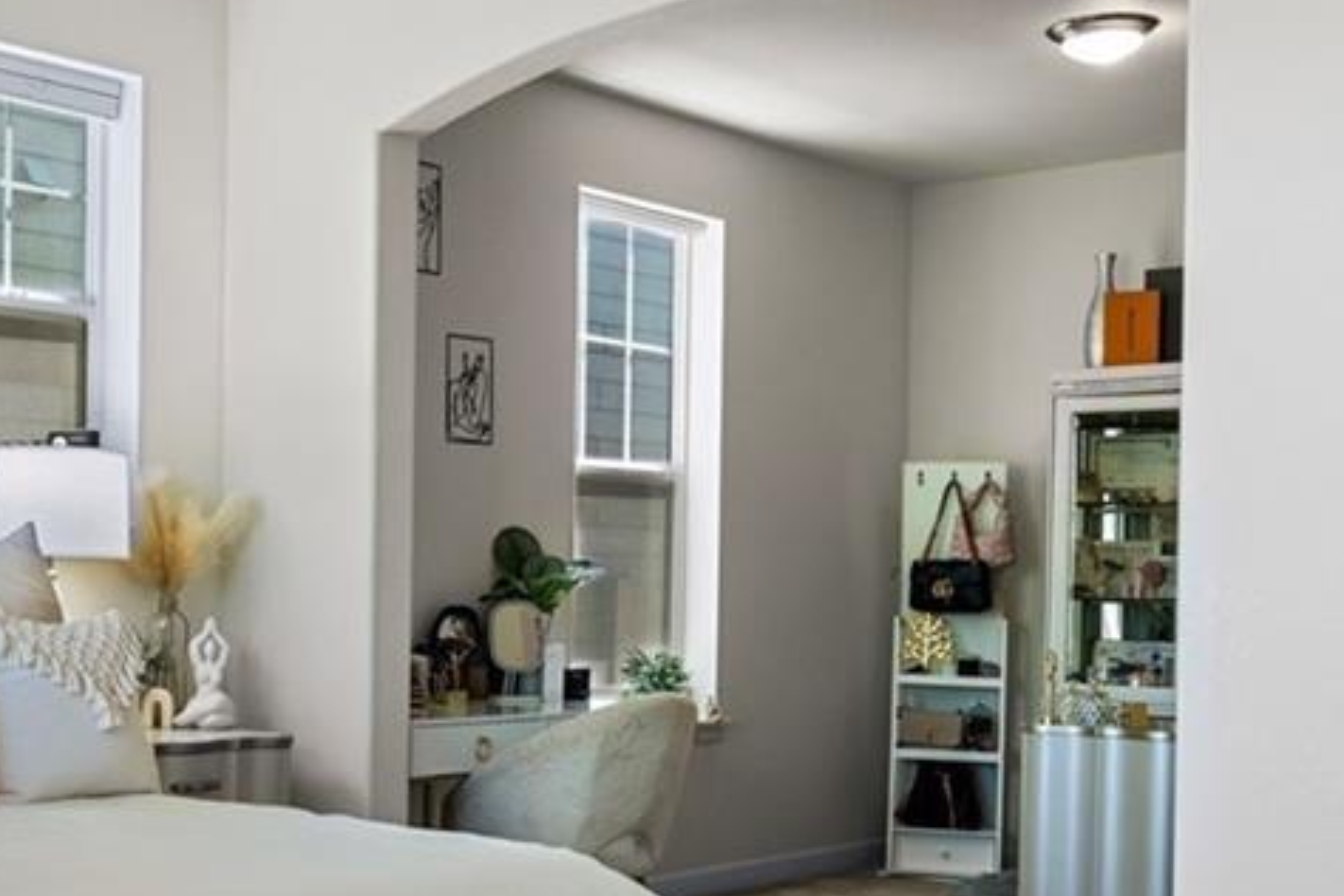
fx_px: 2016
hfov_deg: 35.3
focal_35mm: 54
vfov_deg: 24.9
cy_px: 604
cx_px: 210
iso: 320
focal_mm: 16
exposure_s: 1/15
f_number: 6.3
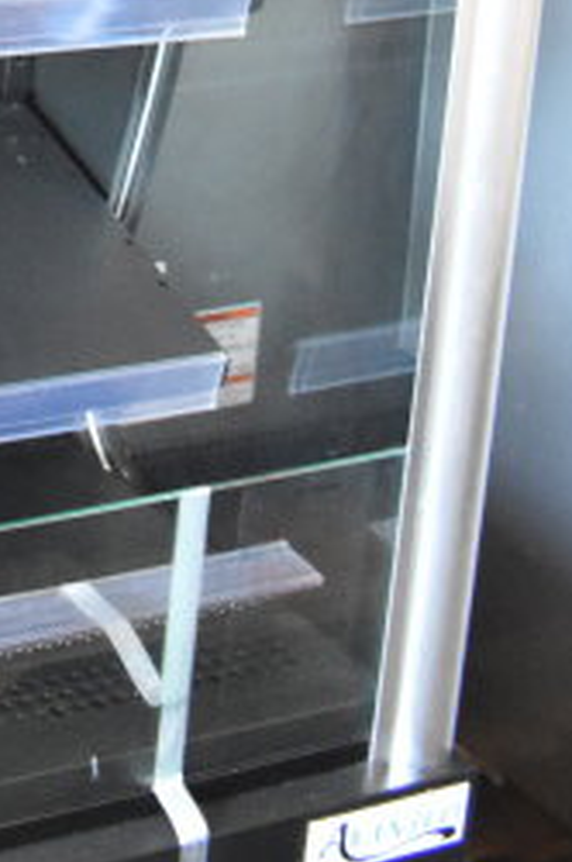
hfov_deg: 11.5
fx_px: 2629
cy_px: -640
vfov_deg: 16.1
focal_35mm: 110
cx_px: -448
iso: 4500
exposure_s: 1/30
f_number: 3.5
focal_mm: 20
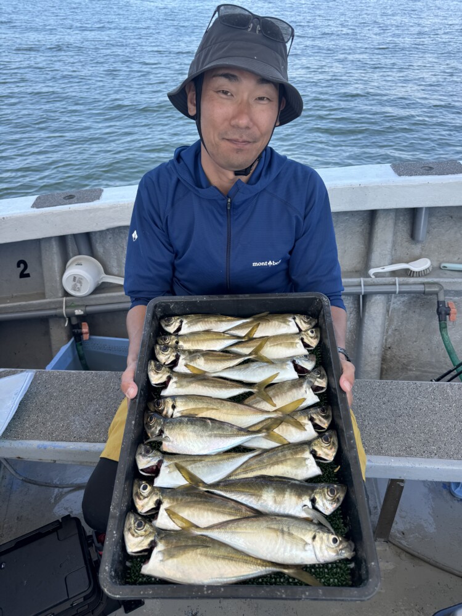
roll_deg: -0.8
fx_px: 427
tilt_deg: -38.1
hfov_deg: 56.8
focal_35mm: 24
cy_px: 308
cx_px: 231
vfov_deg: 71.6
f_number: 1.78
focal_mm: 6.76
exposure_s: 1/912
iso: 80
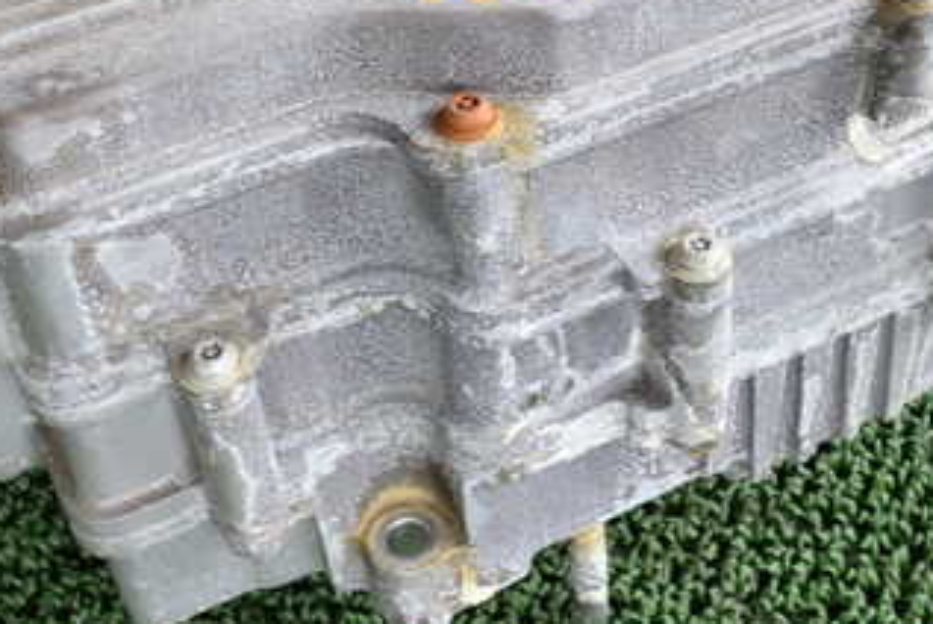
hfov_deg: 33.9
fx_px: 1530
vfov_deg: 22.9
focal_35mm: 59
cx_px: 489
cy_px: 171
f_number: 2.3
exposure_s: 1/125
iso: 125
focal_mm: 5.4
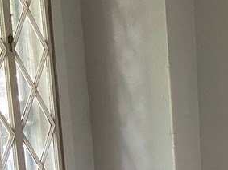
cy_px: 165
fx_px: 619
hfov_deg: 18.2
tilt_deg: -11.0
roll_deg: +0.4
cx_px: 359
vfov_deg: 15.5
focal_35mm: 94
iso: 500
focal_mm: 4.25
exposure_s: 1/51
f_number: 1.8
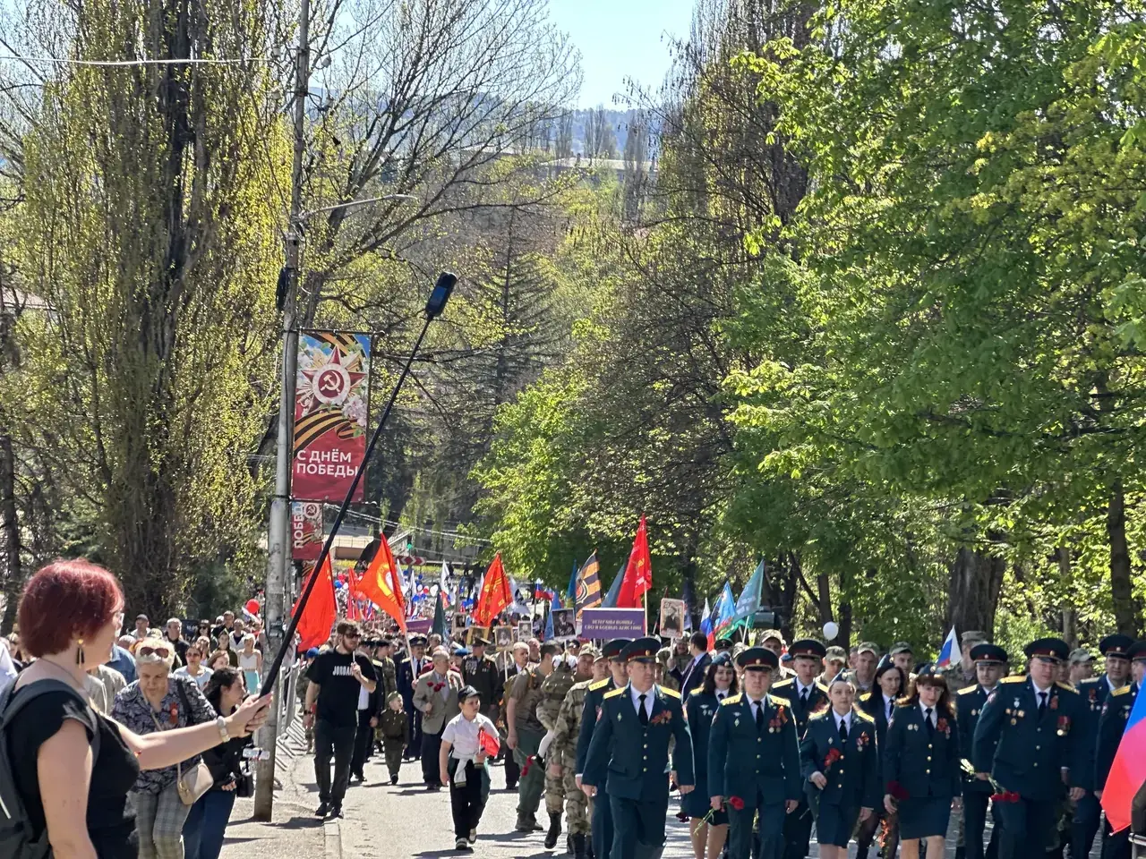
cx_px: 573
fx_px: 2549
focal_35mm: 77
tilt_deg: +0.1
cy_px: 430
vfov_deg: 19.1
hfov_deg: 25.3
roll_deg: -3.2
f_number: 2.8
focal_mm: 9
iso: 25
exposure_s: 1/152
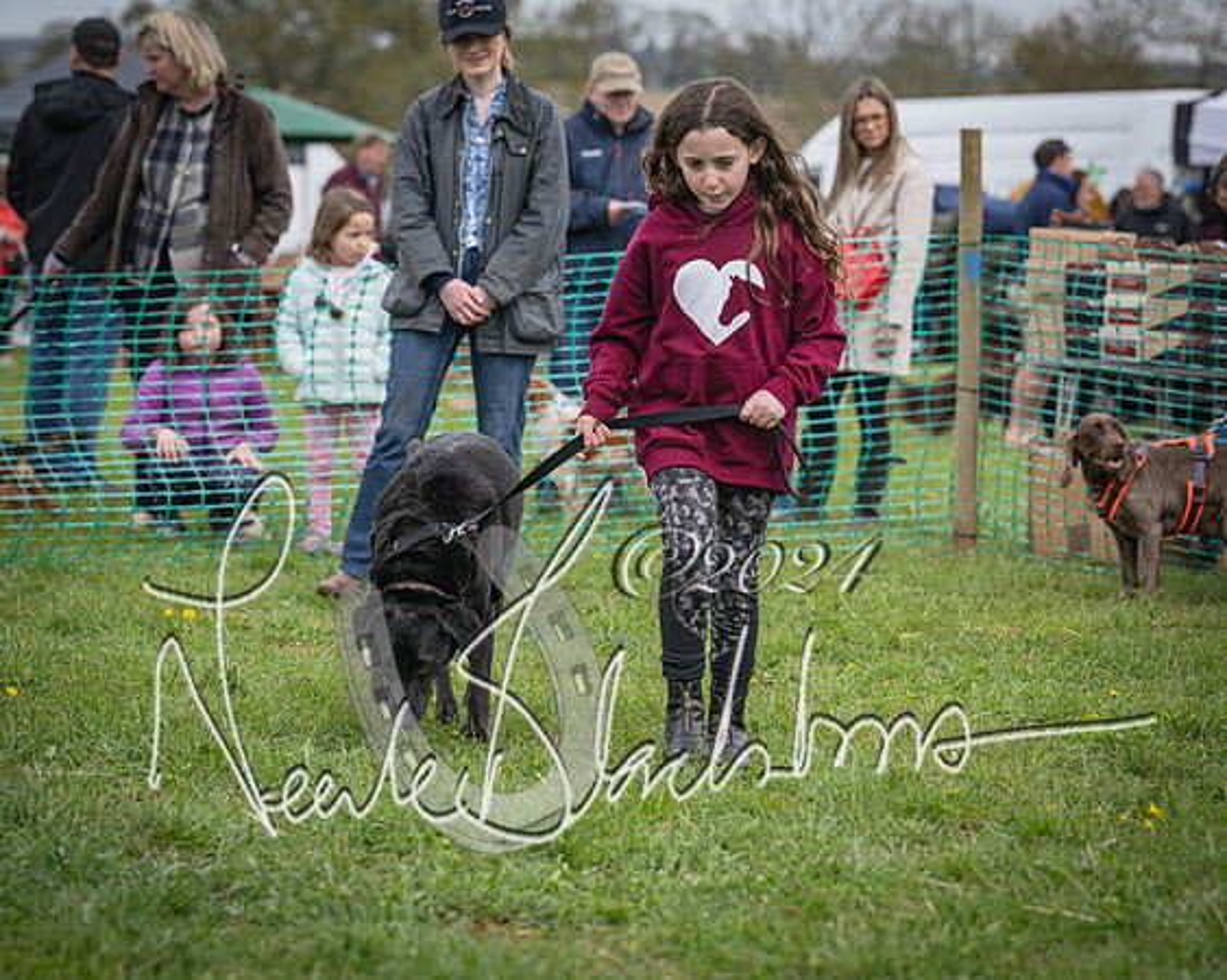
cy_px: 490
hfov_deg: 15.5
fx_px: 4497
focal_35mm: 124
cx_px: 614
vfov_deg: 12.4
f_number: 4
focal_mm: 110
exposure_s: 1/2000
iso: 400
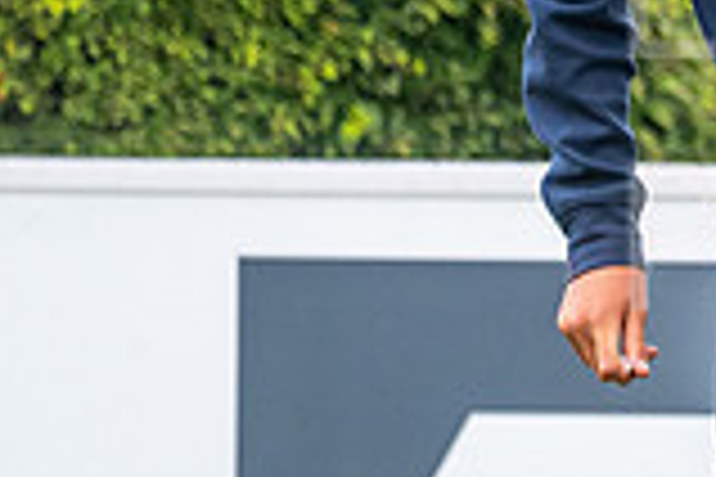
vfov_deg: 0.8
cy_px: -28
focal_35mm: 1749
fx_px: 34783
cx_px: 1129
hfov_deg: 1.2
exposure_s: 1/2000
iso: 500
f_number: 4
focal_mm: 300
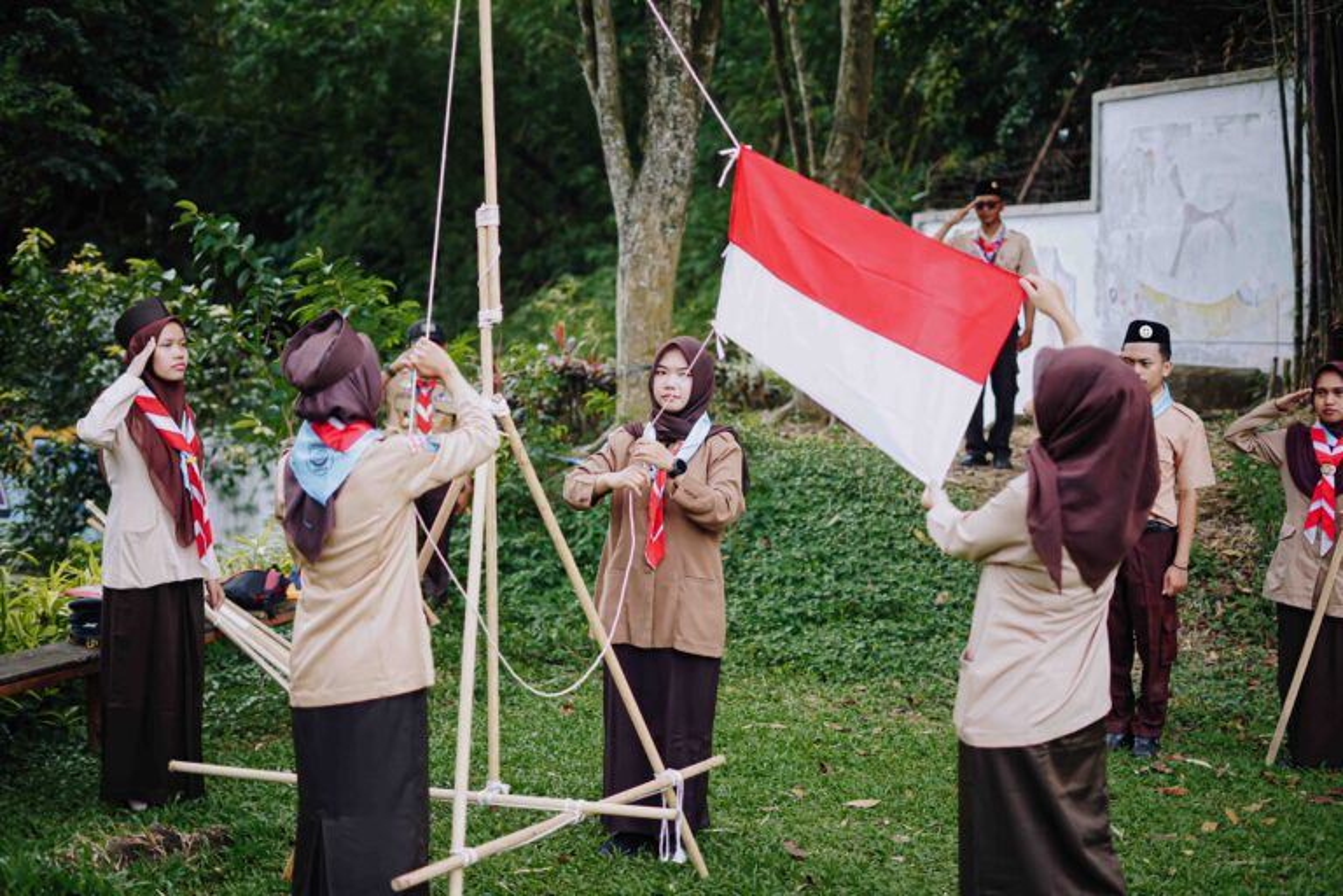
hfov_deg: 39.6
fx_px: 1865
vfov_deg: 27.0
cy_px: 448
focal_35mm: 50
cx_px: 672
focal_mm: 50
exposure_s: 1/800
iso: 160
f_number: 1.8
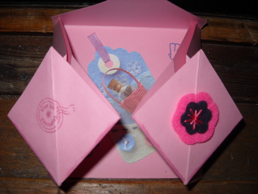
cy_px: 97
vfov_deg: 35.1
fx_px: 306
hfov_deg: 45.8
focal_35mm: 41
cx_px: 129
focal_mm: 6.72
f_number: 5.5
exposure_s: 1/30
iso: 64
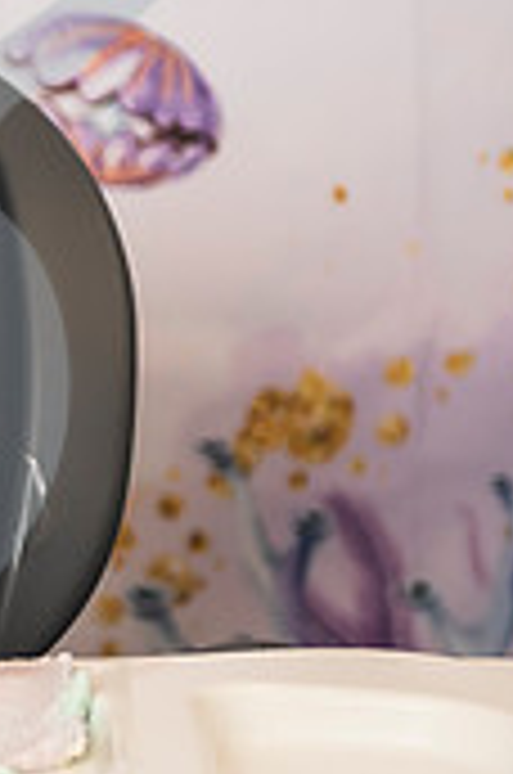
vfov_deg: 10.4
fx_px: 4228
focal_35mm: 197
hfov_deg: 6.7
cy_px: 182
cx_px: -463
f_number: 2.8
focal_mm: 58
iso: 250
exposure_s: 1/160
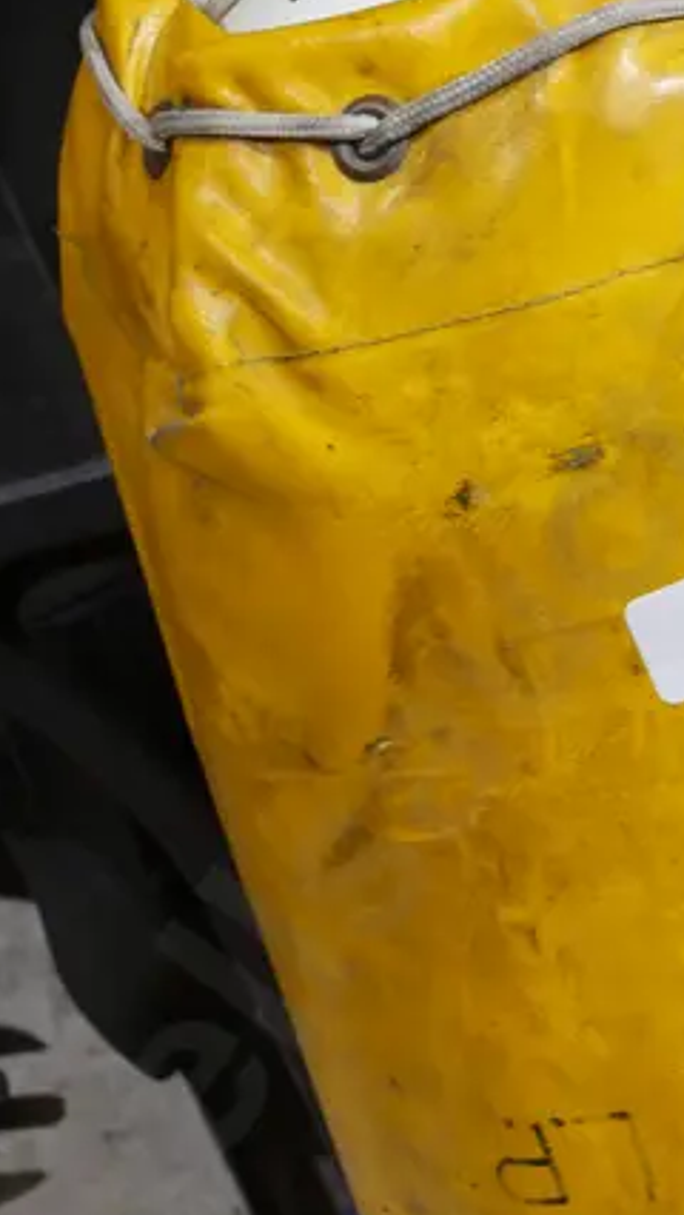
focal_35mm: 131
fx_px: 4219
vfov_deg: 16.4
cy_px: 630
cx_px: 537
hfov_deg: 9.2
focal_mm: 25
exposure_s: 1/60
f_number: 5.3
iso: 640
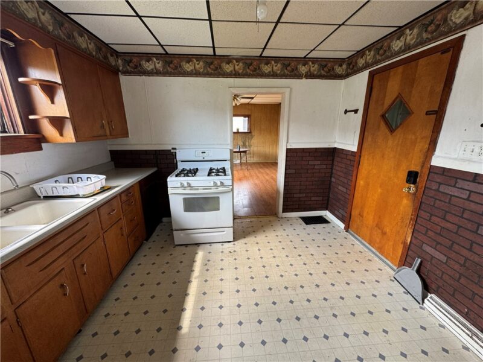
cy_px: 181
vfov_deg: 85.7
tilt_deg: -17.2
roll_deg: -0.1
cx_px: 242
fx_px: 195
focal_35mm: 14
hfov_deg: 102.1
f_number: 2.2
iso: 160
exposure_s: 1/99
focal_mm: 2.22
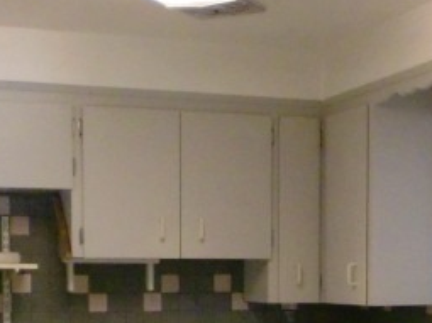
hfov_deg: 22.2
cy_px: 352
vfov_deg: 16.3
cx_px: 249
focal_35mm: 88
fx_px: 1098
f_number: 3.1
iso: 1000
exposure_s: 1/60
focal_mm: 6.3
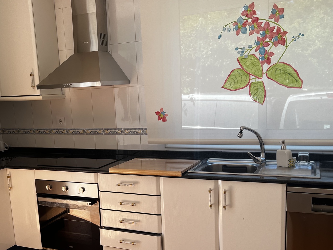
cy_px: 163
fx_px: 365
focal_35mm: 38
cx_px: 127
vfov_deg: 37.4
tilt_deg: -13.1
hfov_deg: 48.6
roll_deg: +1.7
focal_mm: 5.1
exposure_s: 1/358
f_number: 1.6
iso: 50
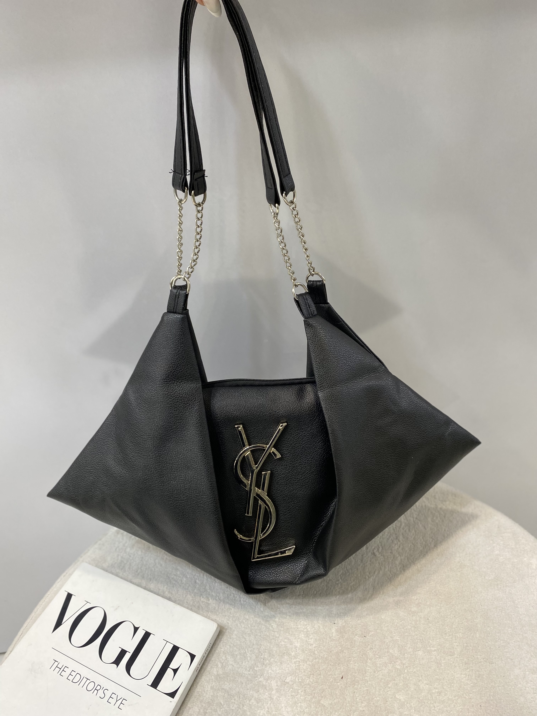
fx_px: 538
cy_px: 358
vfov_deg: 67.3
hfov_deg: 53.1
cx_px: 268
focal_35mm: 26
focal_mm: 4.25
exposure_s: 1/50
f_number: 1.8
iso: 64
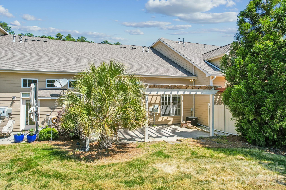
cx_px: 143
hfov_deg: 78.6
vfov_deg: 57.2
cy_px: 95
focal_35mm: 22
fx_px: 175
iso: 100
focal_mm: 8.4
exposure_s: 1/180
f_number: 2.8
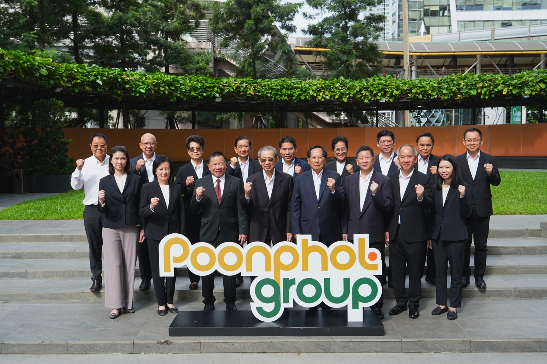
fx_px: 531
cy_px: 182
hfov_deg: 54.5
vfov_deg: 37.8
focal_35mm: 35
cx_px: 274
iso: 250
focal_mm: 35
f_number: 8
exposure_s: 1/250
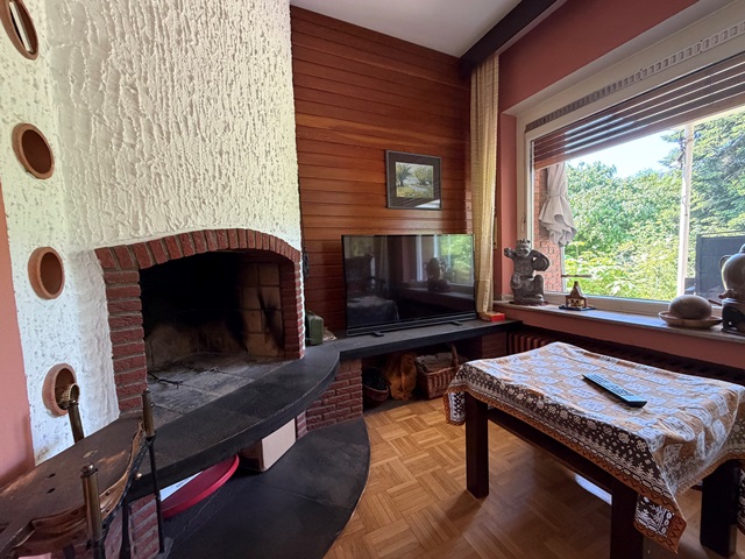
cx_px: 372
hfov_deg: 102.1
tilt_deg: -4.2
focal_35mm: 14
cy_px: 280
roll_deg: +1.4
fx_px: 301
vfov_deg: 85.7
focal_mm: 2.22
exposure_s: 1/60
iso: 400
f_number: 2.2
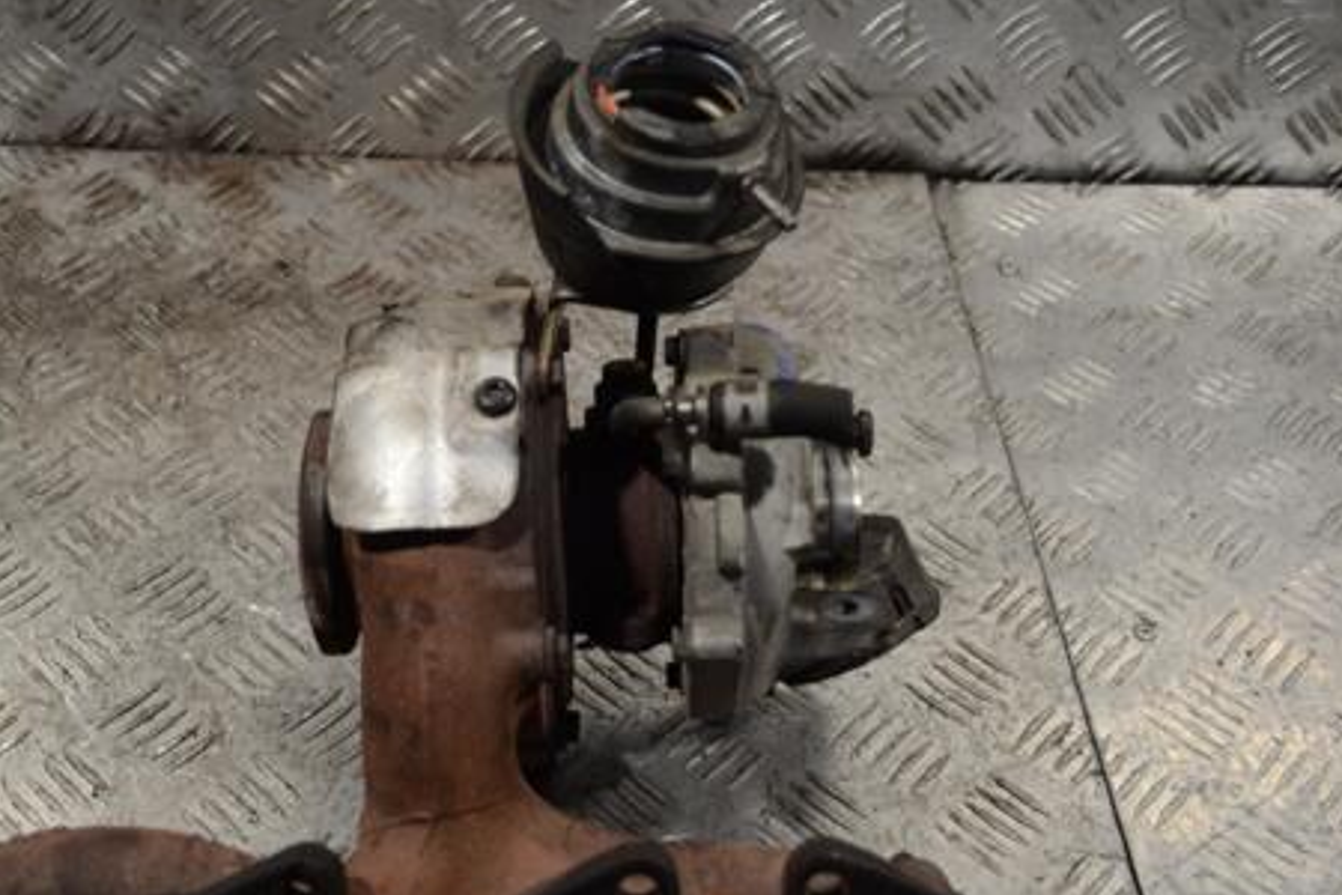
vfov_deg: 28.0
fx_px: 1789
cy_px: 567
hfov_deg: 40.7
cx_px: 459
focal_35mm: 48
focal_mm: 24
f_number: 4
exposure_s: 1/50
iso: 100
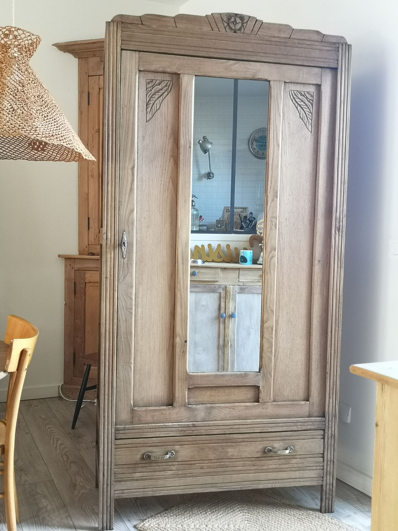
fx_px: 537
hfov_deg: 40.7
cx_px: 199
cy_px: 266
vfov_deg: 52.6
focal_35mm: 35
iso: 250
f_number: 1.8
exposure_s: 1/33.3
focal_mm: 5.58
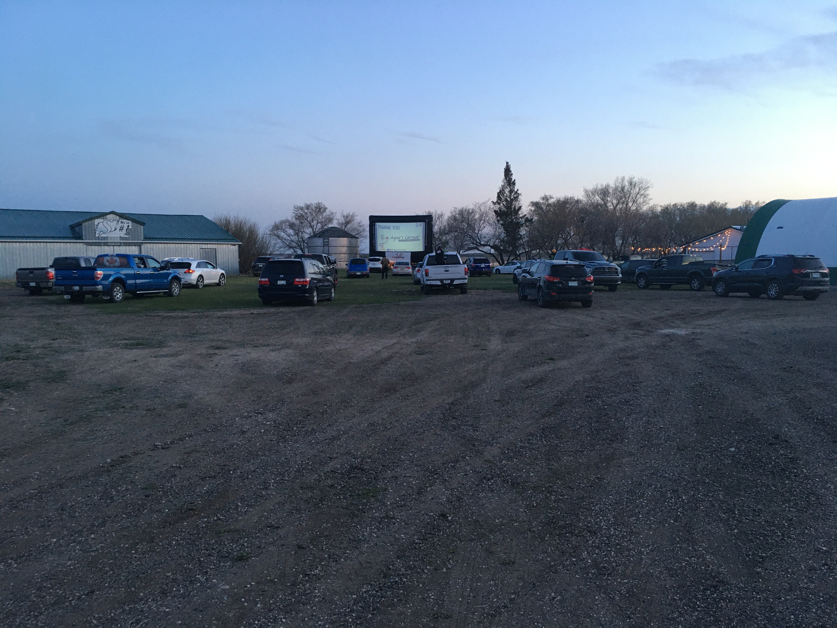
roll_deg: -0.9
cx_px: 418
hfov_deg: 61.7
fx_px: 701
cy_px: 314
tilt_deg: -4.3
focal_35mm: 29
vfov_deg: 48.2
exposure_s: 1/15
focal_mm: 4.15
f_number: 2.2
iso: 32
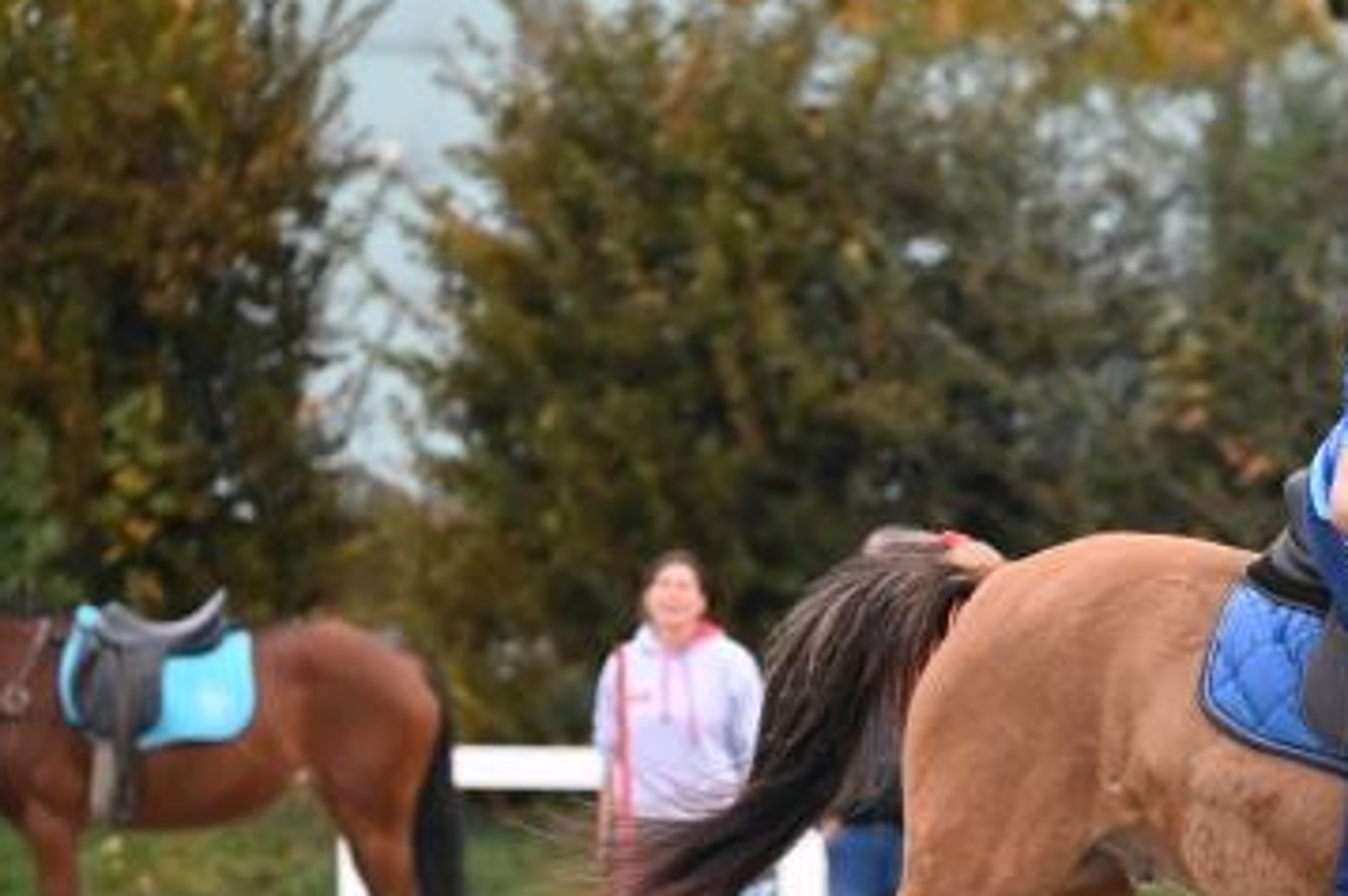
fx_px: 20051
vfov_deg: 2.6
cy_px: 644
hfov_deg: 3.8
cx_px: 1367
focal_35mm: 536
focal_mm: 240
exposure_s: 1/1250
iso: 11400
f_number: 5.6
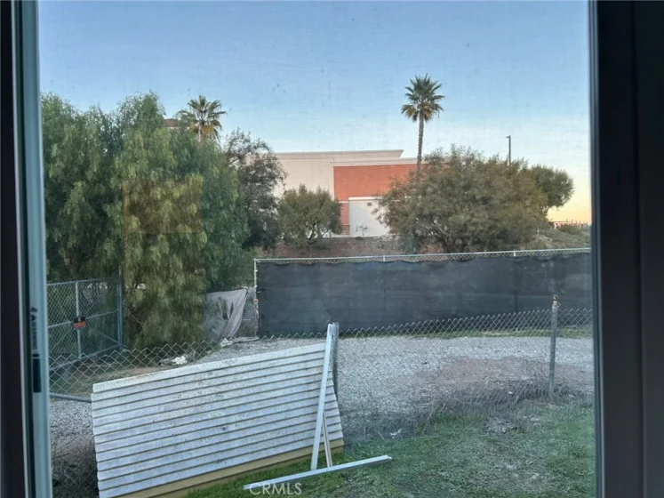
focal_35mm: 26
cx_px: 332
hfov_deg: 67.3
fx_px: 499
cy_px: 249
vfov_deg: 53.1
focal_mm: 5.7
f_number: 1.5
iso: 50
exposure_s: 1/120
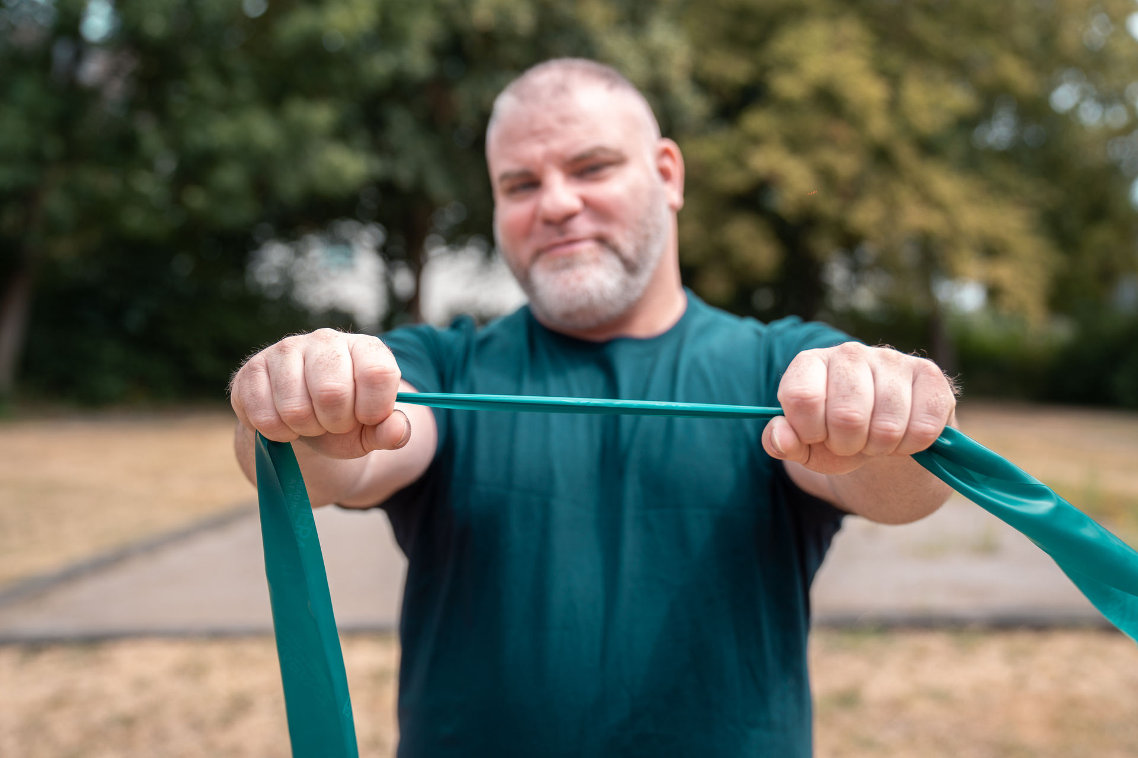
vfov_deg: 31.2
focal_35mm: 43
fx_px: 1359
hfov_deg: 45.4
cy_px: 379
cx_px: 569
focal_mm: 43
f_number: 2.8
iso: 80
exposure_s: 1/800
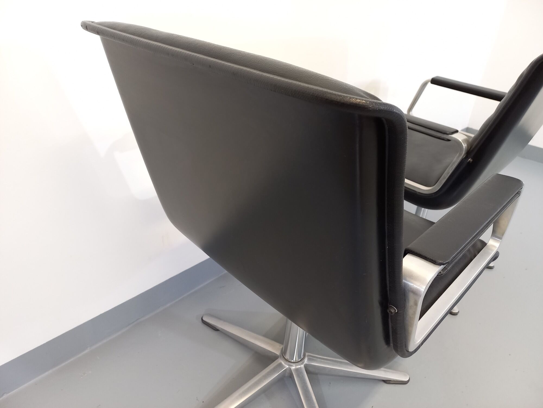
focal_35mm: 25
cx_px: 272
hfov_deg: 69.4
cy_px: 204
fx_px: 392
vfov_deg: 54.9
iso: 320
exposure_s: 1/49
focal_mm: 4.65
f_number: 1.8
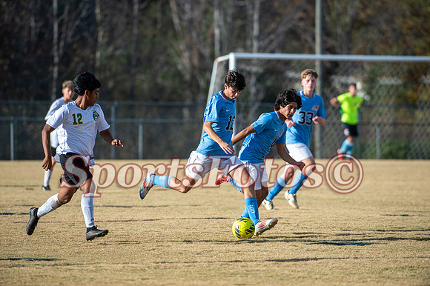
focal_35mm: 380
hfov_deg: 5.4
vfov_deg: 3.6
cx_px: 215
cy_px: 143
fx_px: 4536
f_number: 5
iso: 400
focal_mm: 380
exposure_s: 1/2500
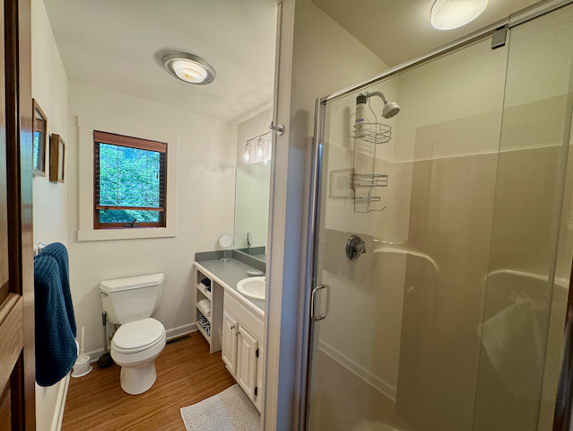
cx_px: 286
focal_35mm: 14
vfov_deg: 85.7
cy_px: 216
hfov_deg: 102.0
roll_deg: -2.9
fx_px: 232
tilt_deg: -3.2
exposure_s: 1/120
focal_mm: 2.22
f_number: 2.2
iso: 80
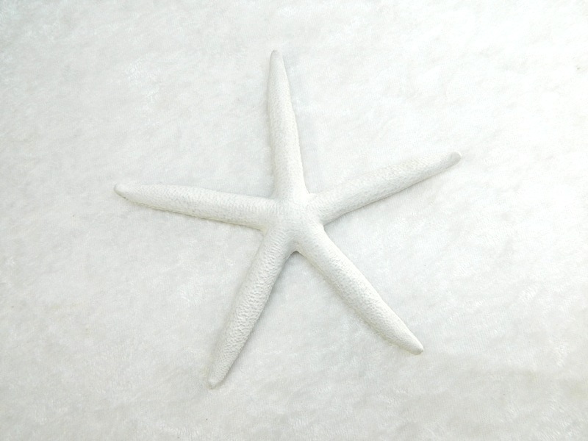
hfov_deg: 58.4
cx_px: 294
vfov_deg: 45.4
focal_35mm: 31
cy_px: 220
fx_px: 527
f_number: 3.2
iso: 125
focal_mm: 5.6
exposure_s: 1/40
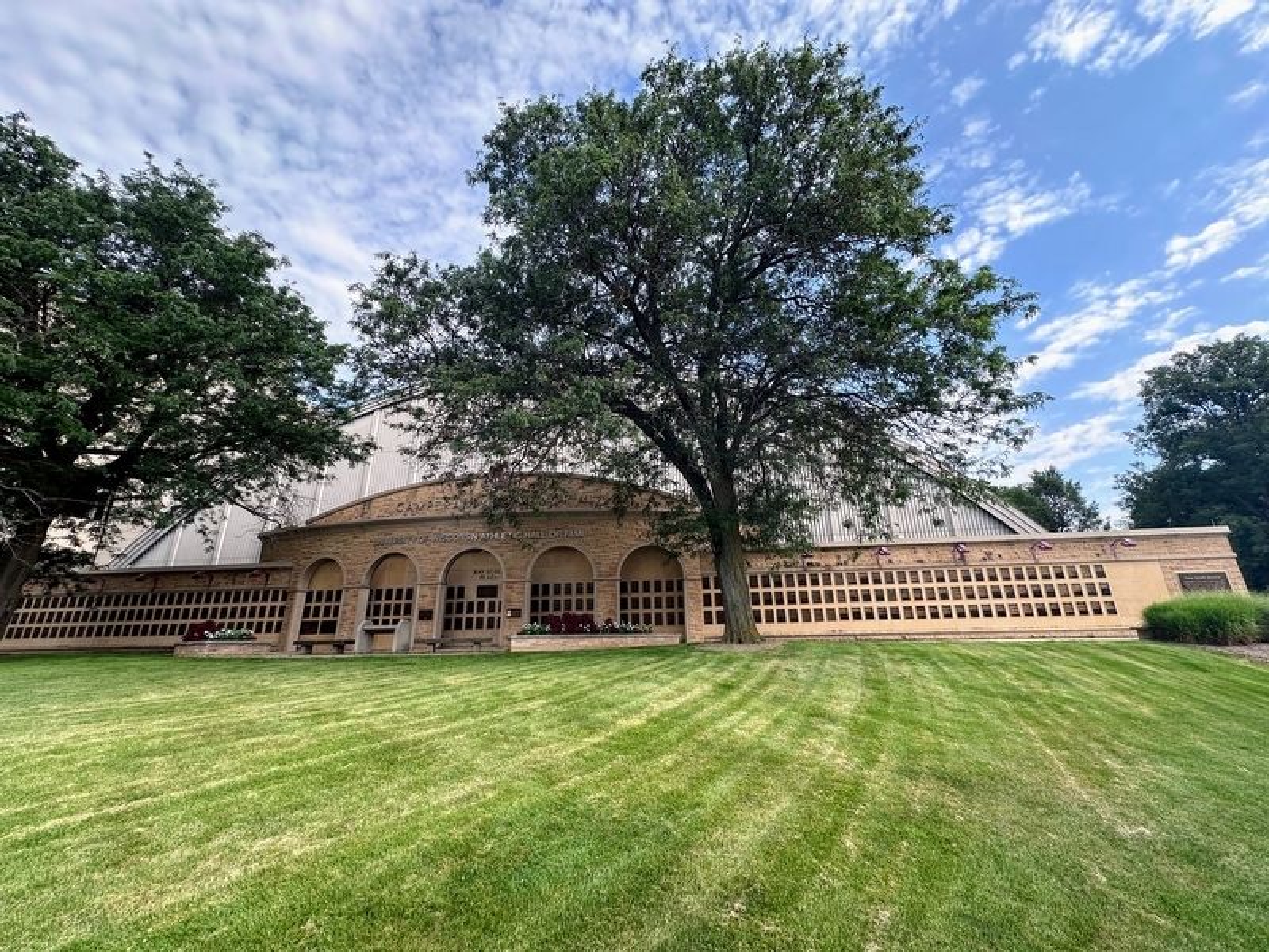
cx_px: 634
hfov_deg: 102.1
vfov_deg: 85.7
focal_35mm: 14
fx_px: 513
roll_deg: +0.9
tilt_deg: +19.4
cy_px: 476
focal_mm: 2.22
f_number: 2.2
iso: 40
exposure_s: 1/467
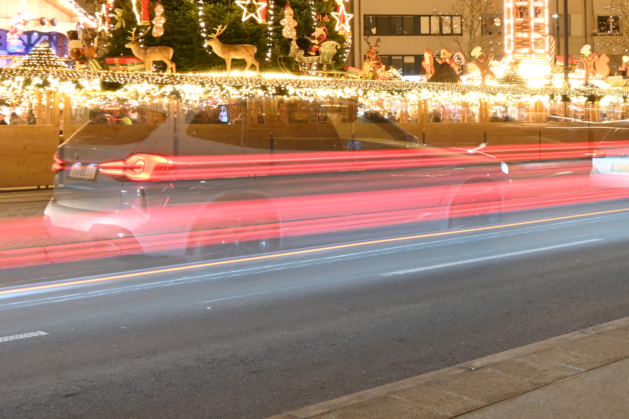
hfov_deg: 34.5
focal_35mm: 53
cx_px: 615
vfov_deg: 25.2
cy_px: 105
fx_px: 926
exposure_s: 6
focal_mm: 18
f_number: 14
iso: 100
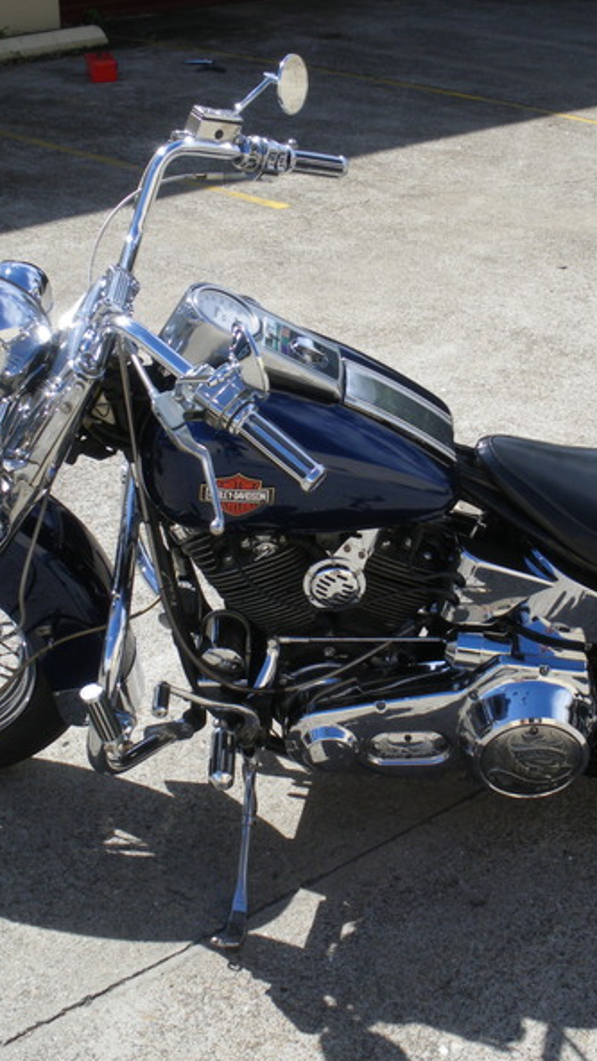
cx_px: 414
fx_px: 1492
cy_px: 534
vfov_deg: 39.2
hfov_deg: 22.5
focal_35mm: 53
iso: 64
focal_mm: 6.3
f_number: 5.4
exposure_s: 1/200
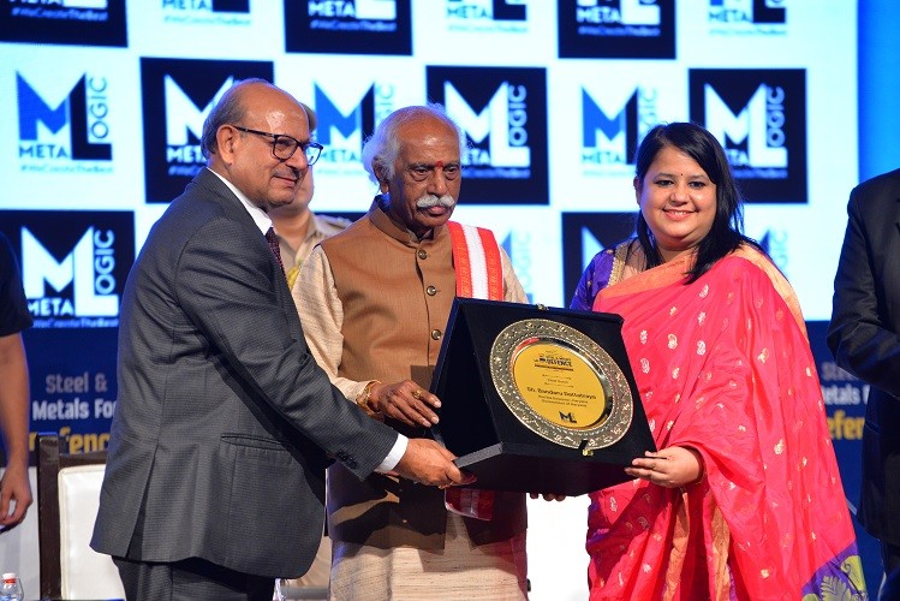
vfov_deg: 9.5
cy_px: 300
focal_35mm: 145
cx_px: 450
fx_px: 3626
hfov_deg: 14.1
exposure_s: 1/100
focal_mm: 145
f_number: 5
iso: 2000
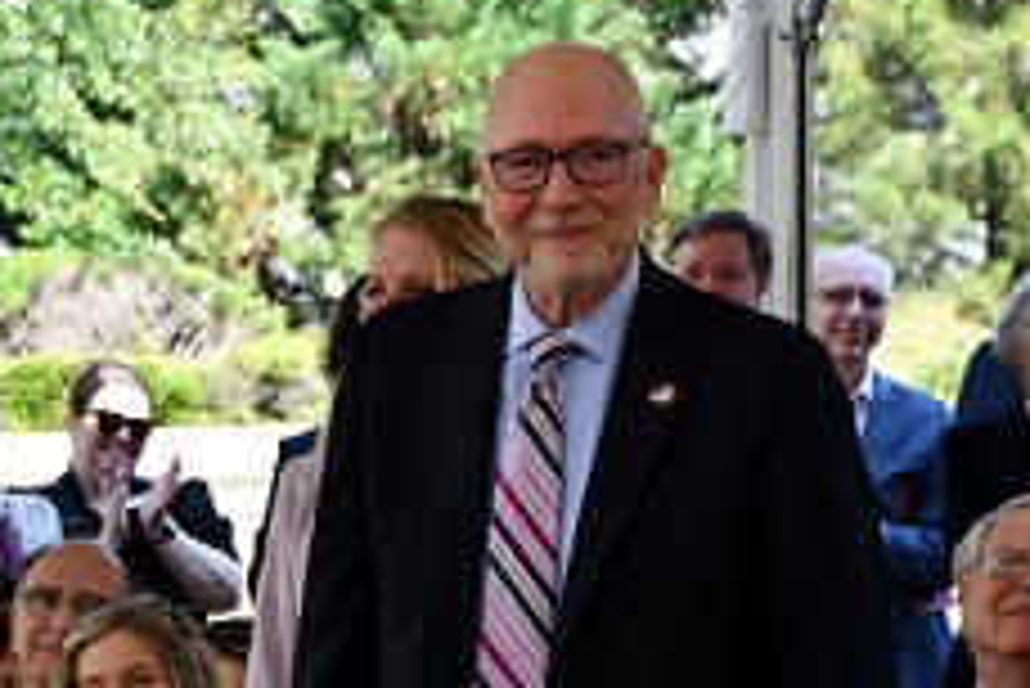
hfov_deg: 8.0
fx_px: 7300
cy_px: 479
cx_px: 90
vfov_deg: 5.4
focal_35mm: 255
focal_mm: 85
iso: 200
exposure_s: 1/250
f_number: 5.6
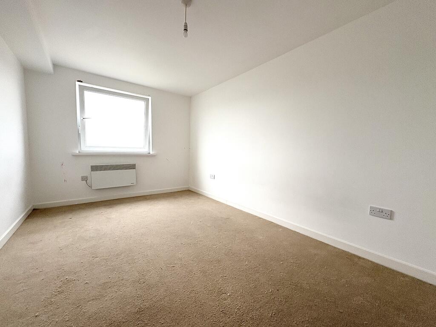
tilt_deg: -3.2
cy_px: 164
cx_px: 218
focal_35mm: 14
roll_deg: -0.6
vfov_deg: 85.7
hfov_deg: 102.1
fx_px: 176
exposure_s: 1/125
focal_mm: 2.22
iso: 100
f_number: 2.2
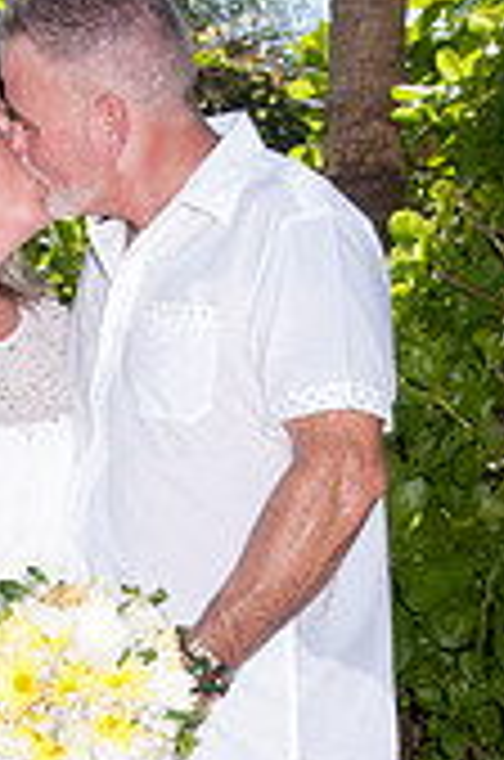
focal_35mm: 128
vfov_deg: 15.8
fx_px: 2699
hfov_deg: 10.6
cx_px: 56
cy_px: 702
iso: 100
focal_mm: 32
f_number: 11
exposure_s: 1/250
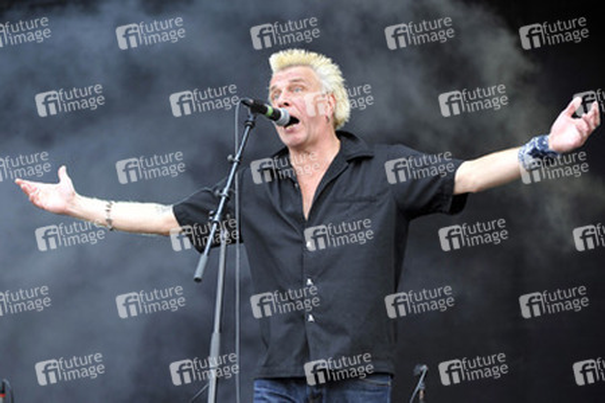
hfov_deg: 16.4
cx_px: 302
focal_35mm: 125
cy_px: 202
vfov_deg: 11.0
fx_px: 2101
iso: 500
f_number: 4.8
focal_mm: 125
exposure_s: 1/200
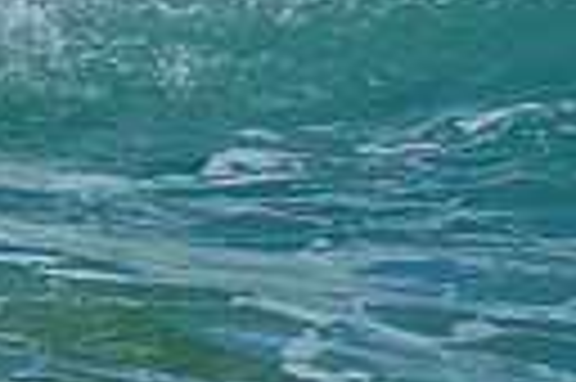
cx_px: -410
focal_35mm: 4710
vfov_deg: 0.3
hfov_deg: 0.4
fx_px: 75264
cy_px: -220
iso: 200
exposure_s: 1/2000
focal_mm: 800
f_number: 6.3
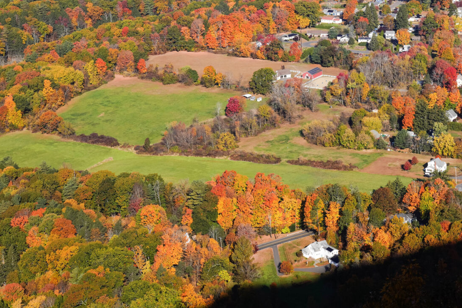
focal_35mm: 103
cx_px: 400
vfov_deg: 13.1
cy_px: -24
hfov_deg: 19.5
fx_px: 1322
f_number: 13
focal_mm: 47
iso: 100
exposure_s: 1/160
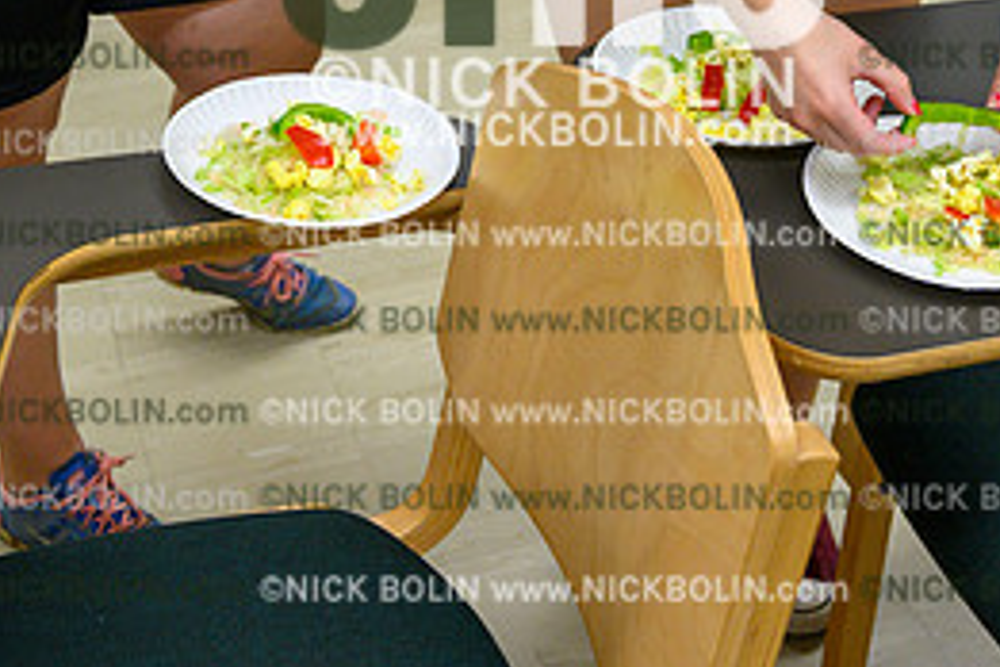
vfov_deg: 18.8
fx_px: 1944
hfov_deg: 28.8
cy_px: -34
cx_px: 552
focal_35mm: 70
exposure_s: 1/250
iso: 1600
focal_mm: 31.5
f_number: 4.5
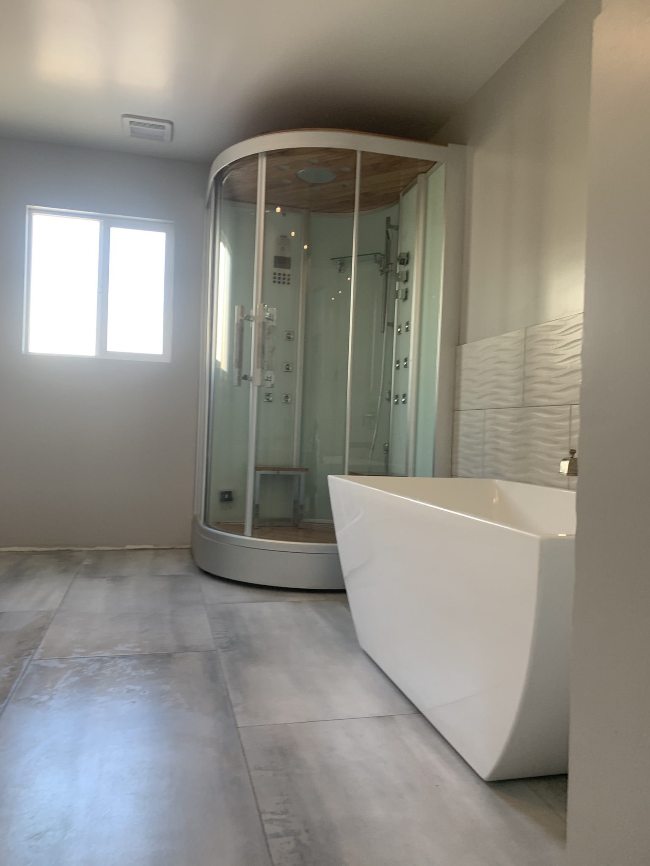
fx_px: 651
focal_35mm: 26
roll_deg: -1.2
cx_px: 325
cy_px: 433
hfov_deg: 53.1
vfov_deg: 67.3
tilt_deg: -1.2
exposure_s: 1/60
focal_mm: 4.25
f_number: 1.8
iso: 80
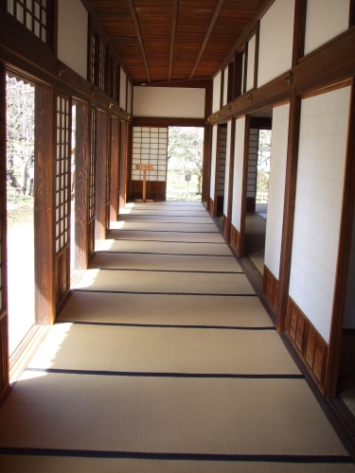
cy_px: 236
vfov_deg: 47.9
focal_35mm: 39
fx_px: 533
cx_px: 178
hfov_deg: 36.8
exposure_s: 1/90
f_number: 3.5
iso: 50
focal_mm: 6.6
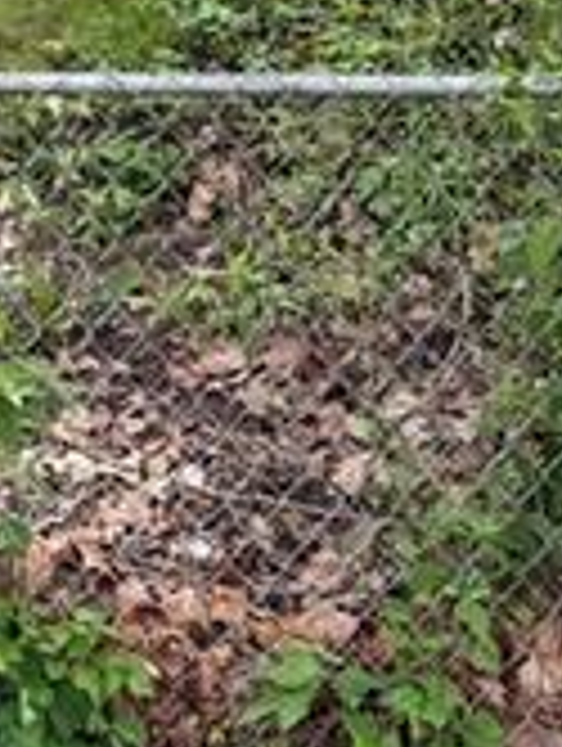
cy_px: -716
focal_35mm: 111
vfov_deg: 14.8
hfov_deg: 13.0
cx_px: -148
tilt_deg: +17.1
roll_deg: -4.6
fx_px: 2397
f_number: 1.78
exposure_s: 1/1075
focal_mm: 6.76
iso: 100
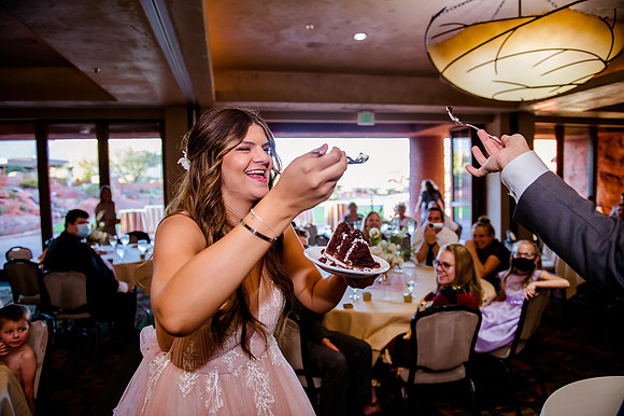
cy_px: 208
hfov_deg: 73.8
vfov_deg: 53.1
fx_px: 416
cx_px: 312
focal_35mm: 24
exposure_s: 1/400
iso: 3200
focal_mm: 24
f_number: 2.8
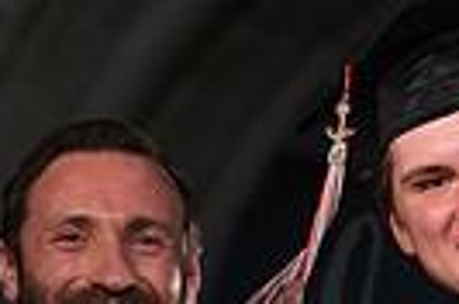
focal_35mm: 372
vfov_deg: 3.7
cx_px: 186
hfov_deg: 5.6
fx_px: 4732
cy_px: 363
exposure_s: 1/320
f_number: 2.8
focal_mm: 85
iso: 1250
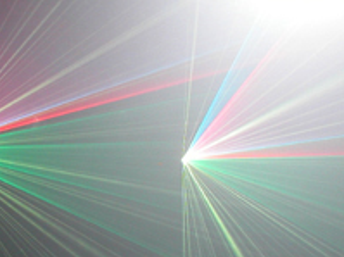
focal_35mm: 77
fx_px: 765
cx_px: 77
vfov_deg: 19.0
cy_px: 191
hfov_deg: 25.0
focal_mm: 7.8
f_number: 2.8
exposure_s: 1/4
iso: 200
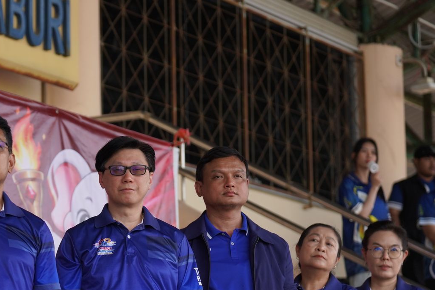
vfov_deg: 9.5
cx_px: 66
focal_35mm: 143
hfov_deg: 14.2
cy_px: 283
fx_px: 1728
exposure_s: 1/1250
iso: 500
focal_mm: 70
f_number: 2.8
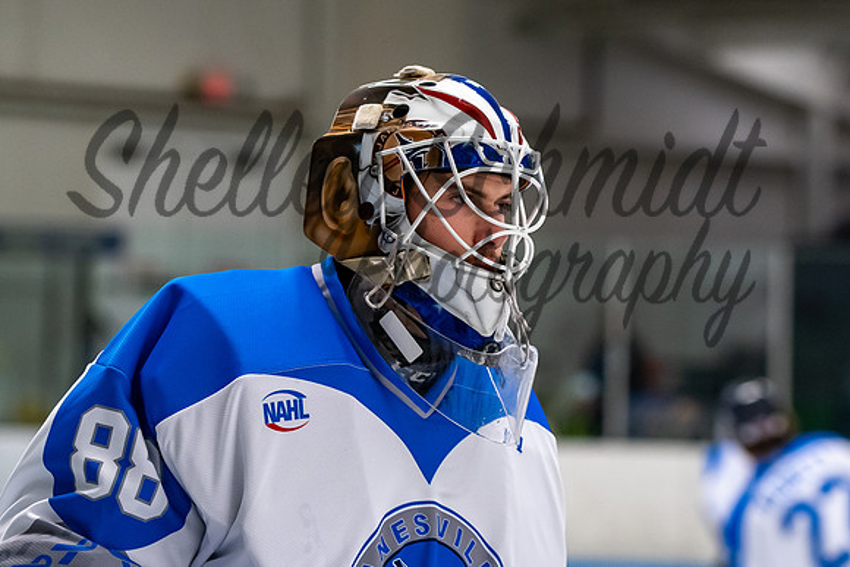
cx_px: 493
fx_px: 4518
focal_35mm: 191
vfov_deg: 7.2
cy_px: 300
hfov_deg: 10.7
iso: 2000
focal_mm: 110
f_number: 3.2
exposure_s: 1/800
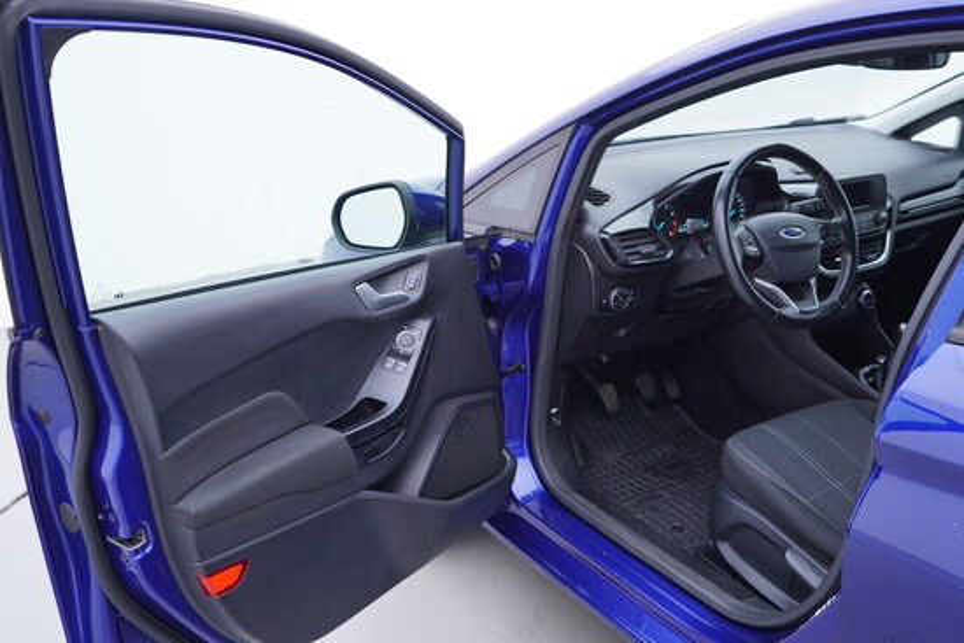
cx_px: 482
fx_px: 964
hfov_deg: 53.1
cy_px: 322
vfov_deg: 36.9
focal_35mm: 36
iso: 125
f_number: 2.8
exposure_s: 1/40
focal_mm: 24
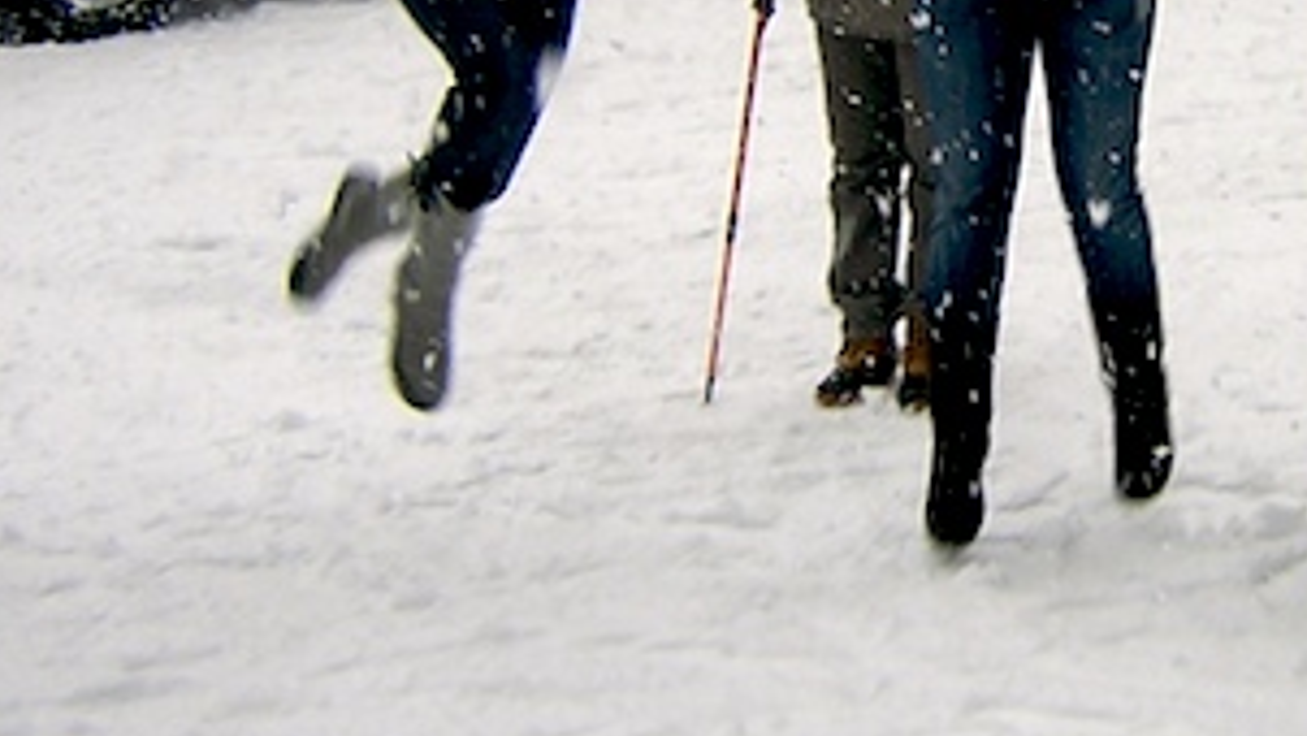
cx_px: 1078
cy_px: -4
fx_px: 2877
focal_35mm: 83
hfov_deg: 25.1
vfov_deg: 14.3
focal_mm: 4.7
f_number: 2.6
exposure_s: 1/114
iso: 100
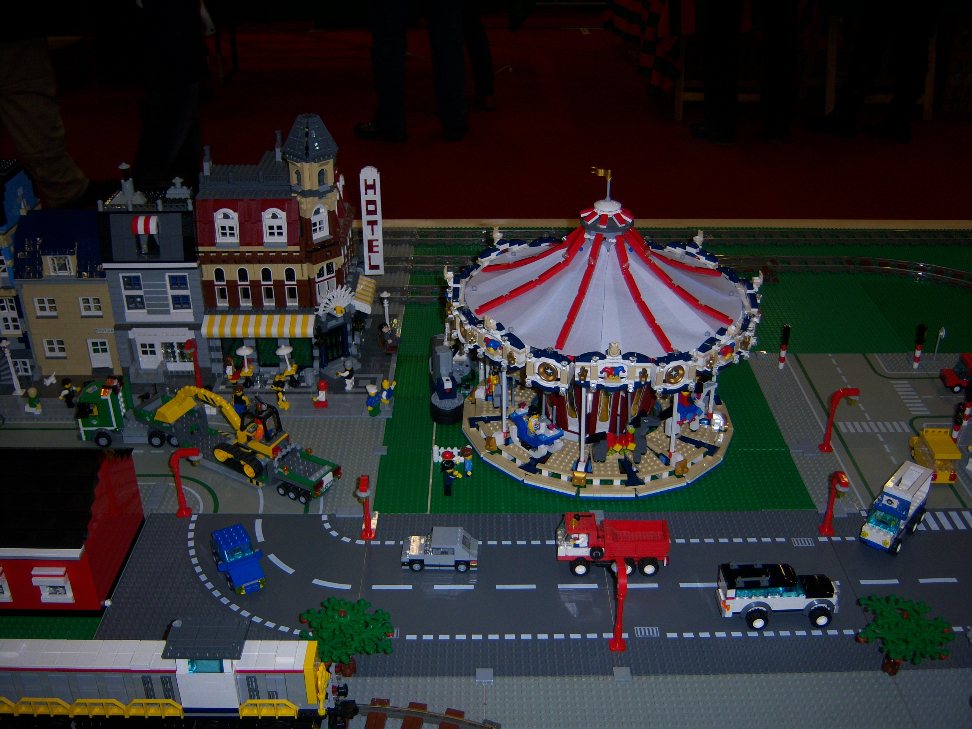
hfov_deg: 51.4
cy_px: 364
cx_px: 486
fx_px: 1011
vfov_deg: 39.7
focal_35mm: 36
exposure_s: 1/60
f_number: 2.8
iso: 80
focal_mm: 7.5
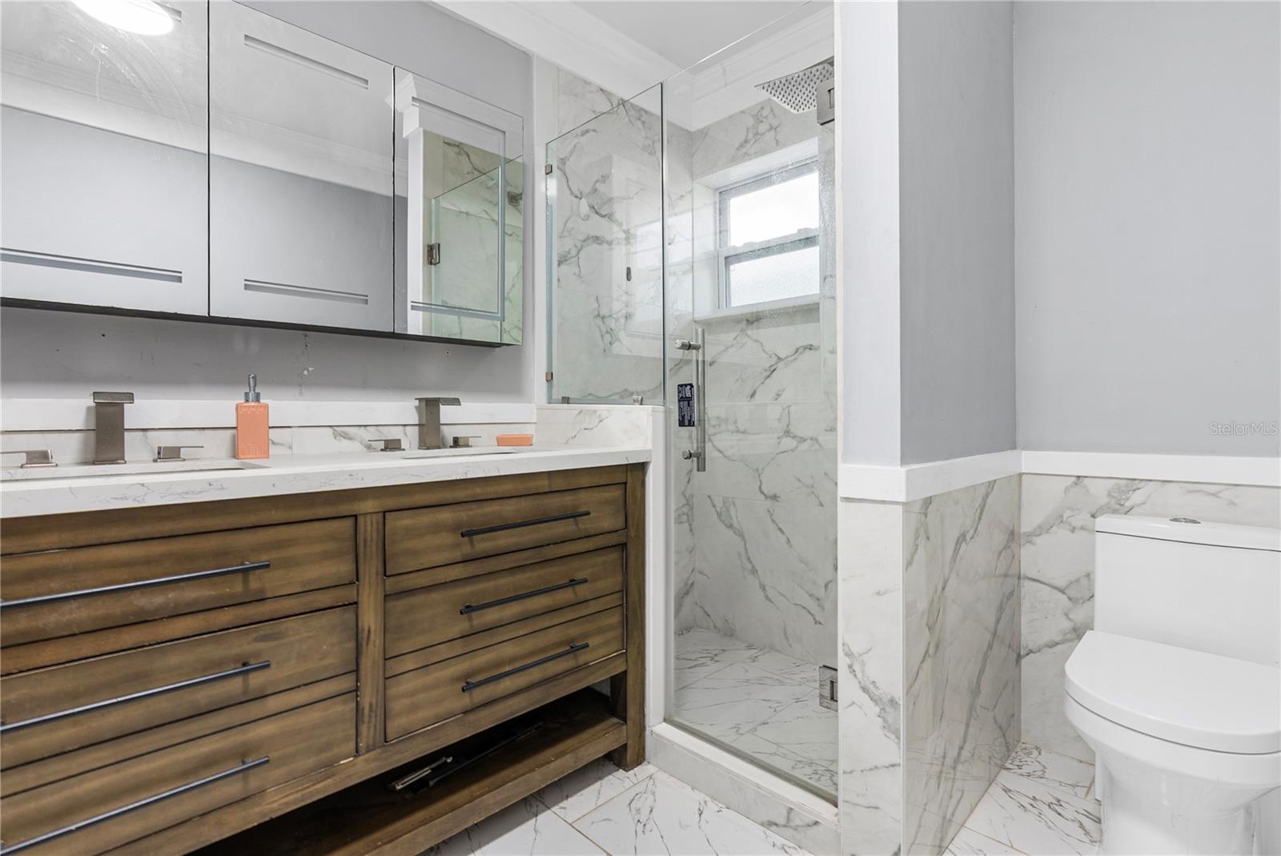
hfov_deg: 96.7
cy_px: 428
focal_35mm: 16
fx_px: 570
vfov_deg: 73.8
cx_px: 640
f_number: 9
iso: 200
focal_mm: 16
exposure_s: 1/5
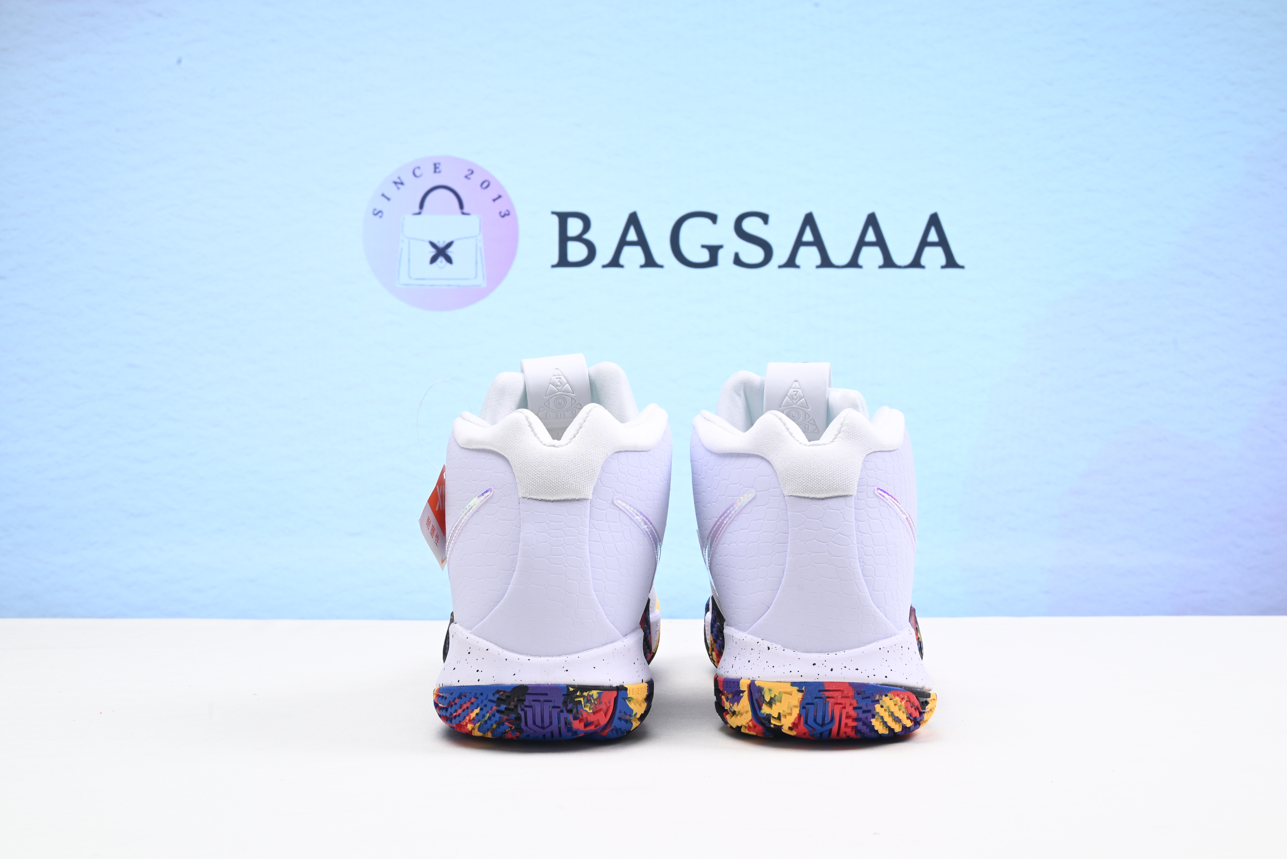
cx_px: 644
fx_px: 1430
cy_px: 430
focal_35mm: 40
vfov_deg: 33.4
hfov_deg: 48.4
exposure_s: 1/2
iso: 100
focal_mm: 40
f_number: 16
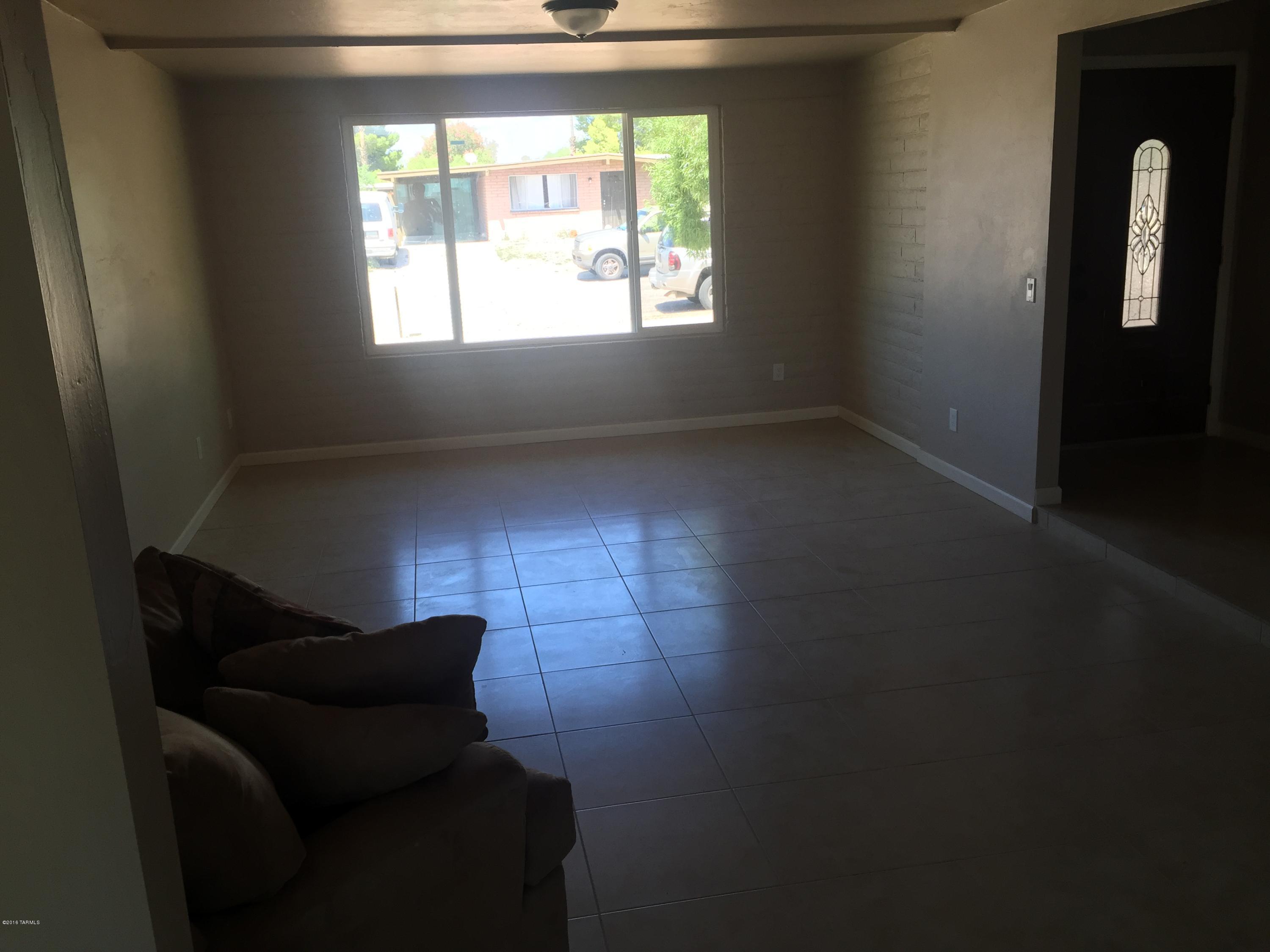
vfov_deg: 48.2
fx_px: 1064
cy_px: 476
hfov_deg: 61.7
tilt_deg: -15.1
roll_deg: +1.6
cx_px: 635
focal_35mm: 29
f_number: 2.2
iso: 50
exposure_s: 1/120
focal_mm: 4.15
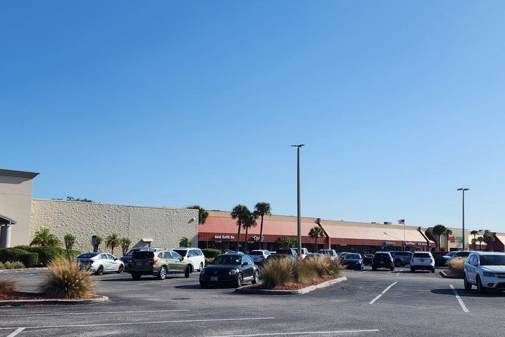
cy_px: 172
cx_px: 301
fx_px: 603
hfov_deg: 45.2
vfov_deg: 31.2
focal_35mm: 43
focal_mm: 6.4
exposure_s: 1/1780
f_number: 1.8
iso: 12
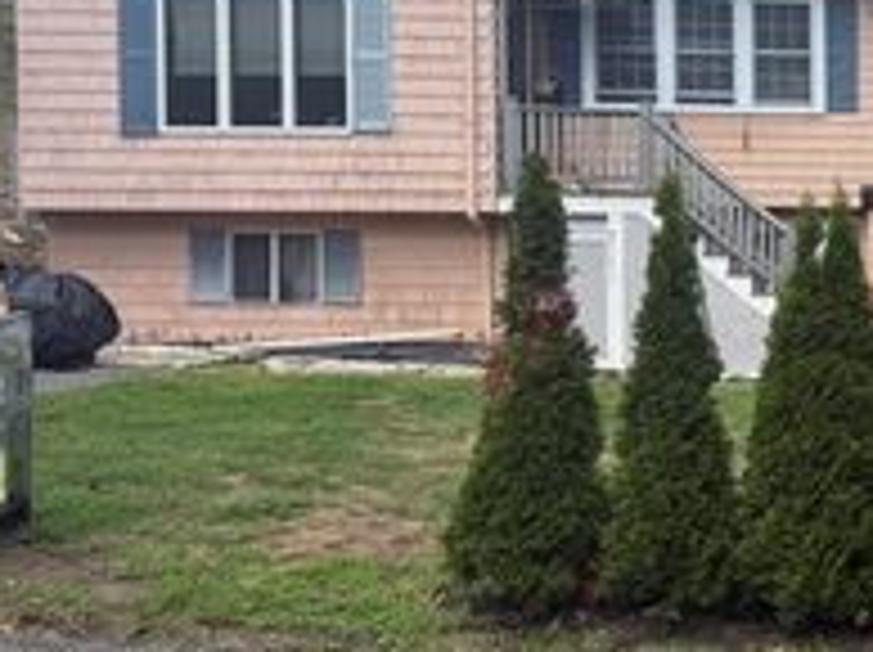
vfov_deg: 23.6
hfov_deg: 27.2
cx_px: 1071
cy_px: 308
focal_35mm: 62
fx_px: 1562
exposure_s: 1/637
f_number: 1.78
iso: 100
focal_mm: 6.76
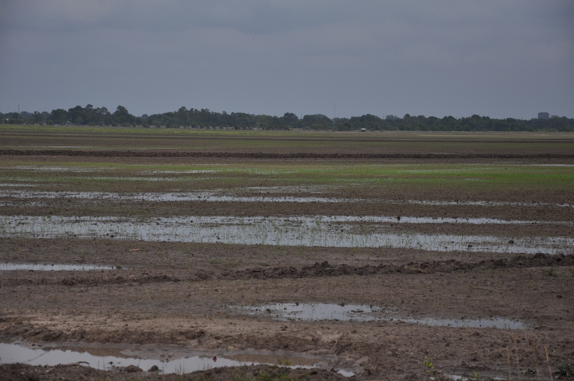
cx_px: 287
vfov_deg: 12.1
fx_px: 1792
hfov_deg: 18.2
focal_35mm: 112
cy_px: 190
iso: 200
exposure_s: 1/4000
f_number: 5.6
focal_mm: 75
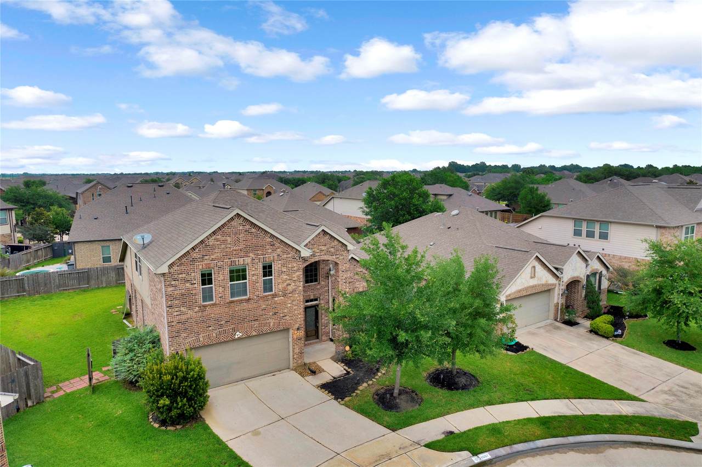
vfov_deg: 57.2
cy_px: 234
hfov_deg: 78.6
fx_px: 429
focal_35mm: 22
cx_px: 351
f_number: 2.8
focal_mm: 8.38
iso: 100
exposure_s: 1/500
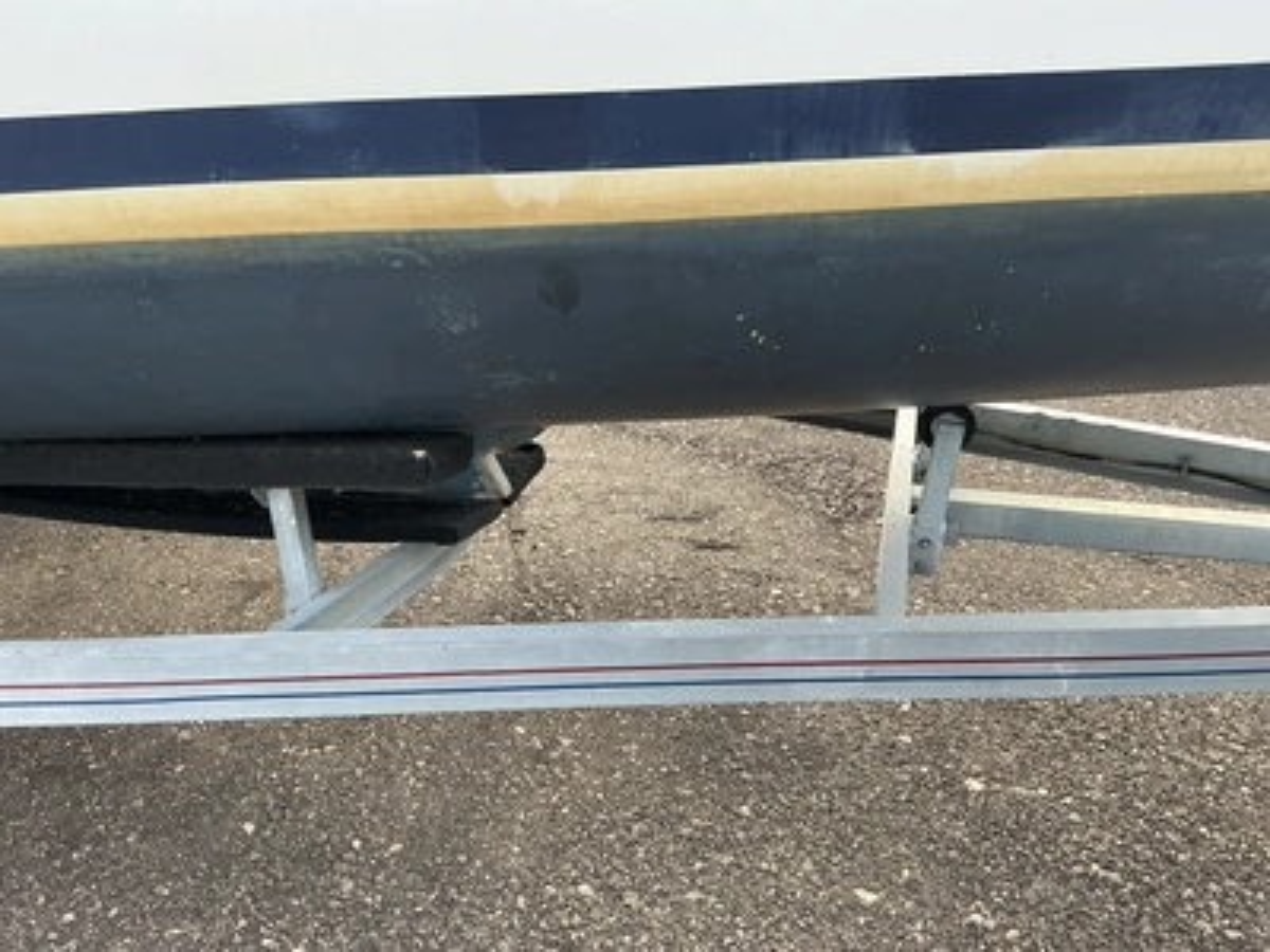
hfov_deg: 63.4
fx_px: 1027
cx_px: 635
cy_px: 476
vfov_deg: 49.7
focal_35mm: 28
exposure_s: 1/197
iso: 25
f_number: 1.8
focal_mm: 3
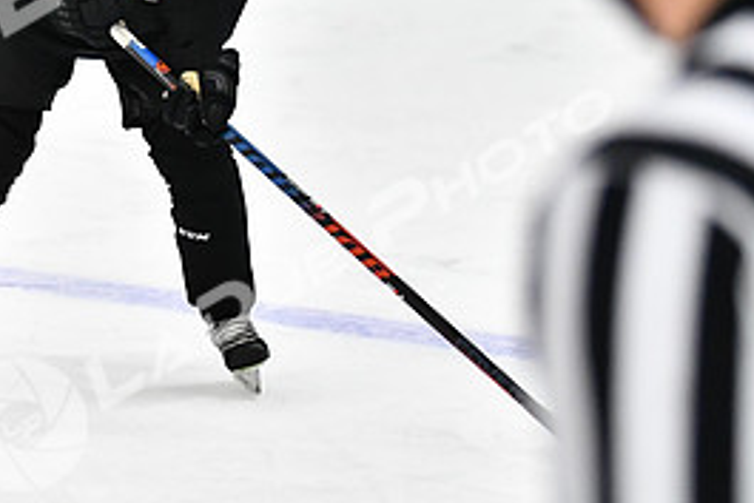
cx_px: -51
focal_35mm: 328
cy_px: 7
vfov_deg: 4.2
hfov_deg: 6.3
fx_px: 6873
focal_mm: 100
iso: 5000
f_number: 2.8
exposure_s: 1/1250
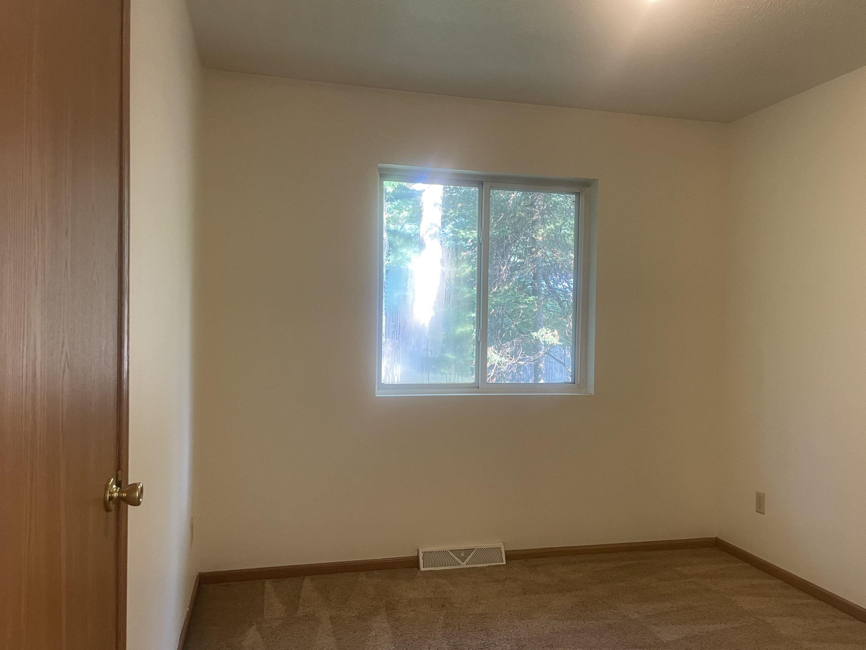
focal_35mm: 29
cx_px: 463
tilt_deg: -0.9
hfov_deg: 61.6
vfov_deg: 48.2
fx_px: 726
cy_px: 346
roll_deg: -0.7
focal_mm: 4.2
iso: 200
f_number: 1.6
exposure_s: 1/60
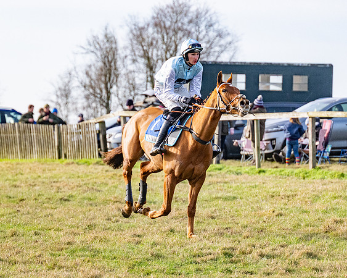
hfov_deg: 6.9
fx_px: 2866
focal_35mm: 279
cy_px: 146
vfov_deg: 5.5
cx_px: 175
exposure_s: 1/5000
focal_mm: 140
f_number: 4
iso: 800
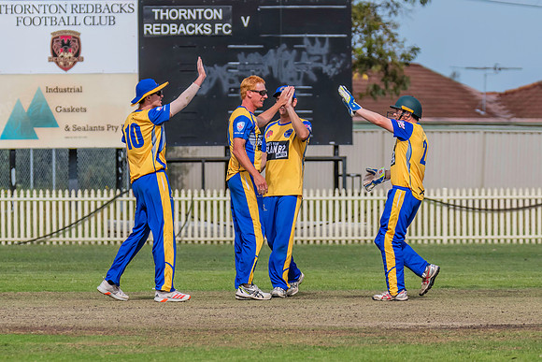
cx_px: 220
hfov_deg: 4.4
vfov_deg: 2.9
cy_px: 154
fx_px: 7132
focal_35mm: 474
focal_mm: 320
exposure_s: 1/2500
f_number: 8
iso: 800
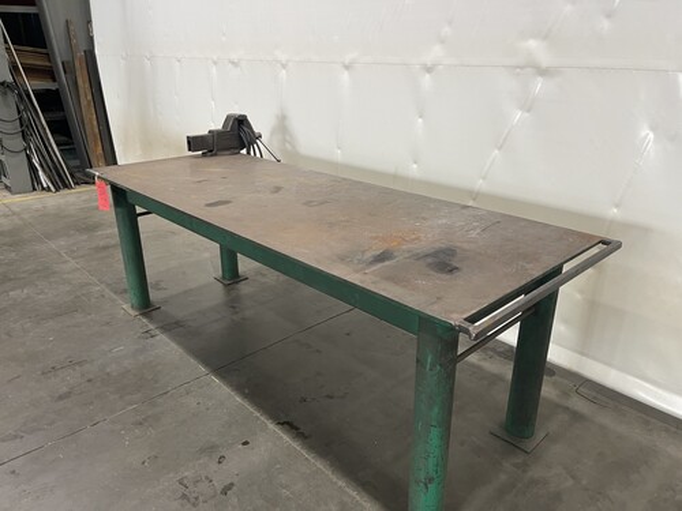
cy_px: 256
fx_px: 493
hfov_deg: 69.4
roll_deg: +2.2
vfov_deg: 54.9
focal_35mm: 25
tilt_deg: -19.2
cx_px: 341
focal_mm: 5.1
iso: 160
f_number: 1.6
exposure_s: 1/60
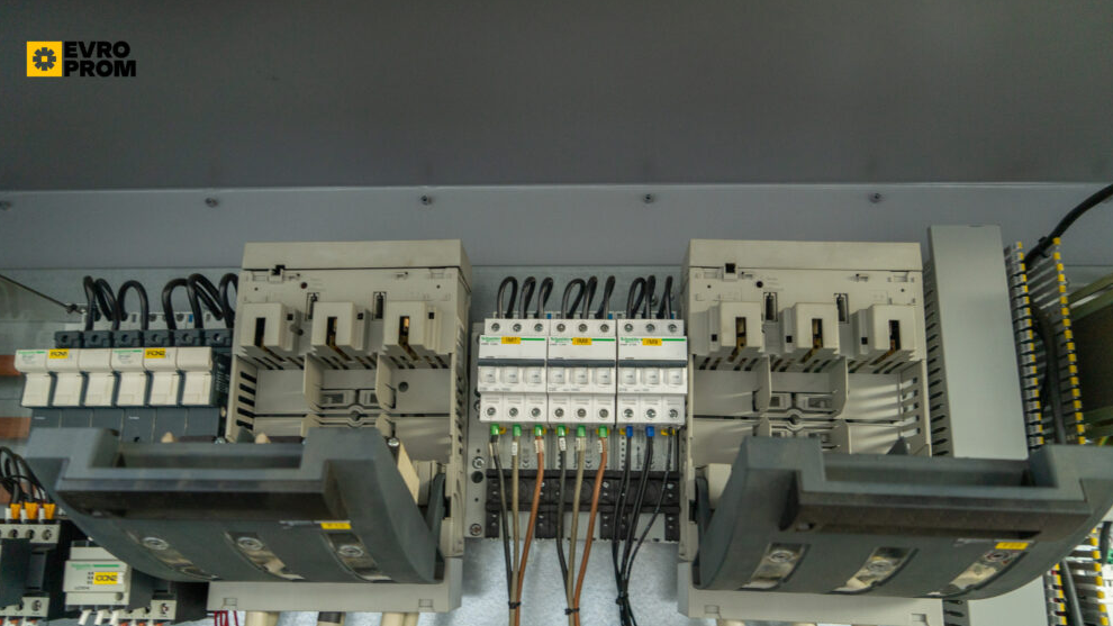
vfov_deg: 44.1
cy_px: 379
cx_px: 553
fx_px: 767
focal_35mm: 26
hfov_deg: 71.9
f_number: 5
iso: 400
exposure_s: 1/80
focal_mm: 24
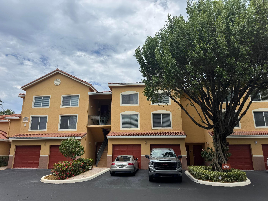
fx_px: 186
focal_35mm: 24
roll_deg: -0.5
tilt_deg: +15.3
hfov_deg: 71.6
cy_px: 100
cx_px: 134
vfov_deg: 56.8
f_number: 1.78
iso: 80
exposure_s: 1/7092
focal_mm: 6.76
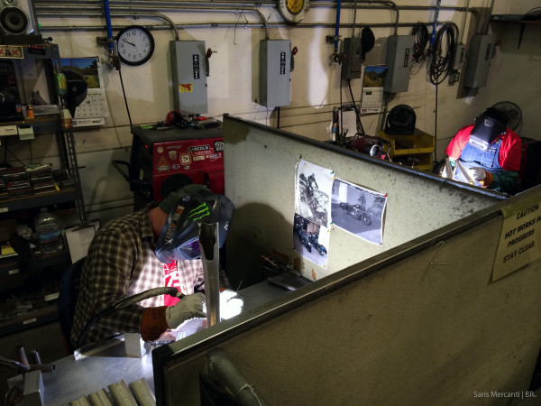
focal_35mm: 30
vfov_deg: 46.8
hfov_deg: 60.0
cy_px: 203
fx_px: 469
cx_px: 270
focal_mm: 4.12
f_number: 2.2
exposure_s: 1/30
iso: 50
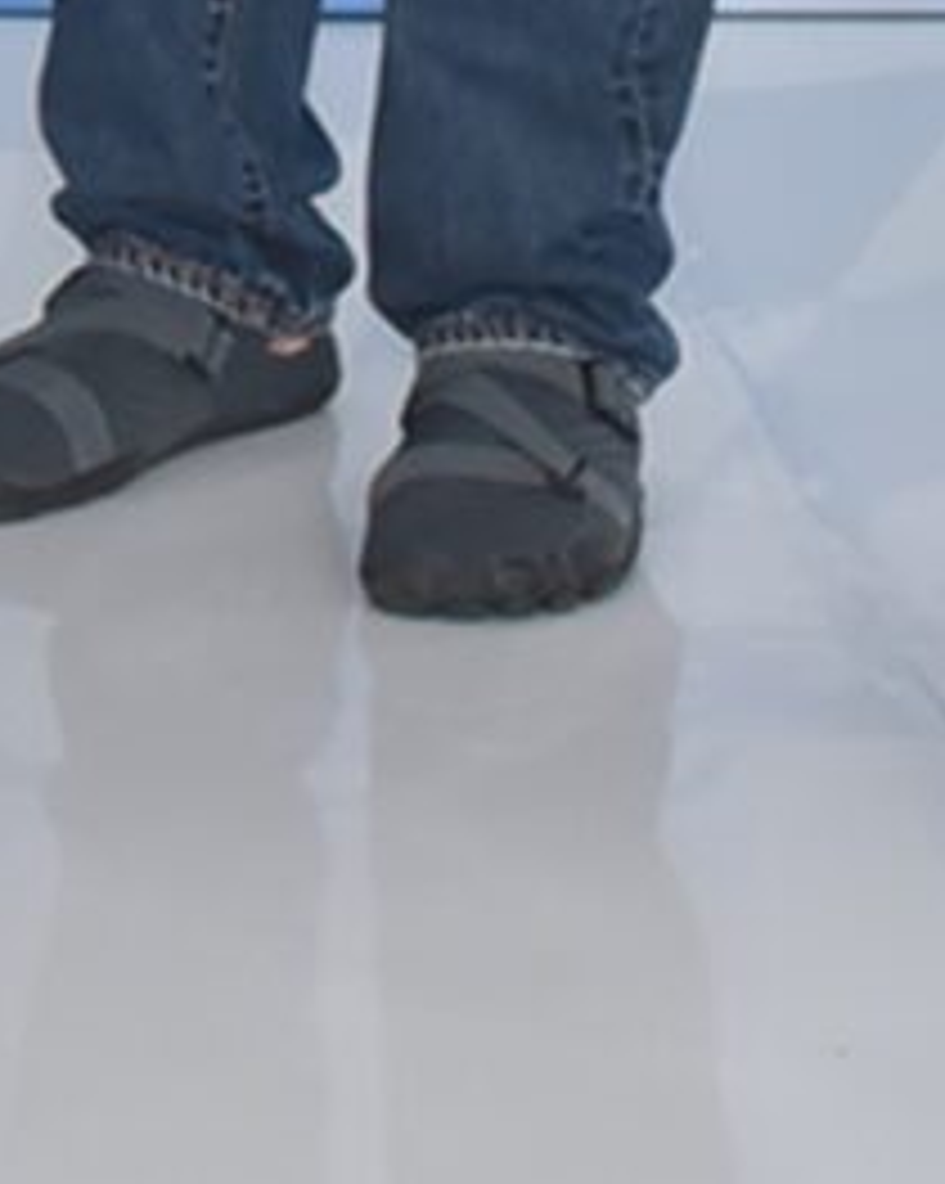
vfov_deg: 6.1
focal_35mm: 293
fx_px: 10255
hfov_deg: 5.2
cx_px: -765
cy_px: -2514
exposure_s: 1/125
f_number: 5.6
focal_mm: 32
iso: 1250
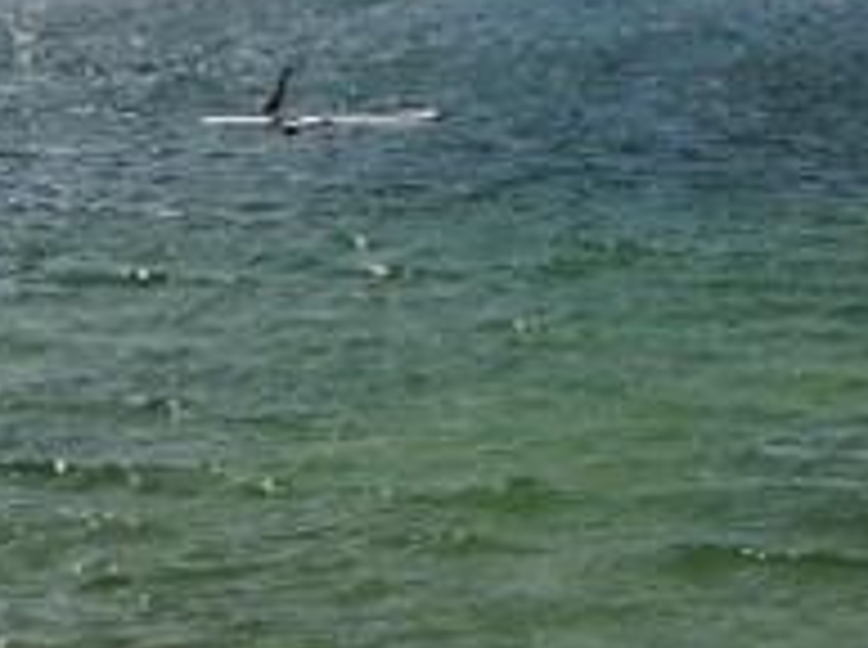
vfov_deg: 12.7
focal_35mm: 116
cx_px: 333
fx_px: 2903
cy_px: 148
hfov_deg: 17.0
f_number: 2.4
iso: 50
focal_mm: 4.28
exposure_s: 1/2519
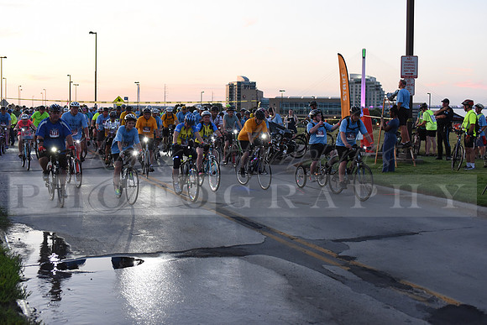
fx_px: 677
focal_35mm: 50
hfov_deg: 39.6
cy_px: 162
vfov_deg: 27.0
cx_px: 244
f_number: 3.2
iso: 2500
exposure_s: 1/400
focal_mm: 50
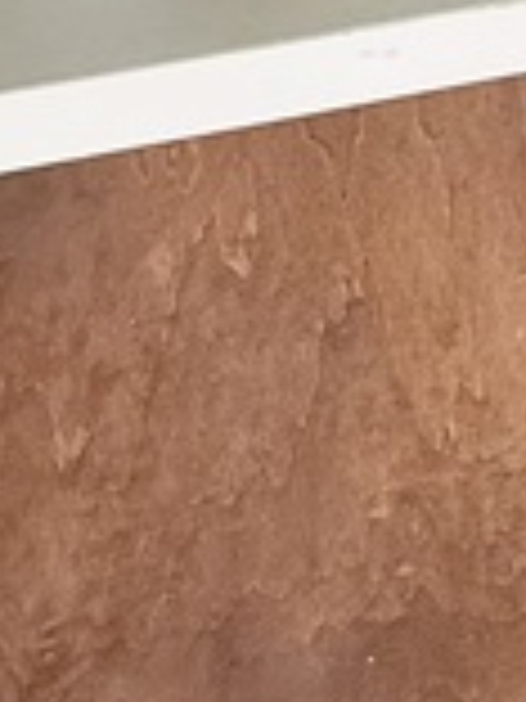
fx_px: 1965
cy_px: -693
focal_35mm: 97
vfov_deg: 15.9
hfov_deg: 12.1
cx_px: 1277
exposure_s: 1/120
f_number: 2.2
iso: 250
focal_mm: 2.22
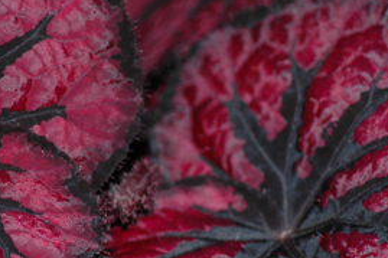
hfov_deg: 9.5
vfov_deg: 6.4
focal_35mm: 214
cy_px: 176
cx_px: -52
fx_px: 2305
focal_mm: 60
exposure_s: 1/60
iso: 200
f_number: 3.3
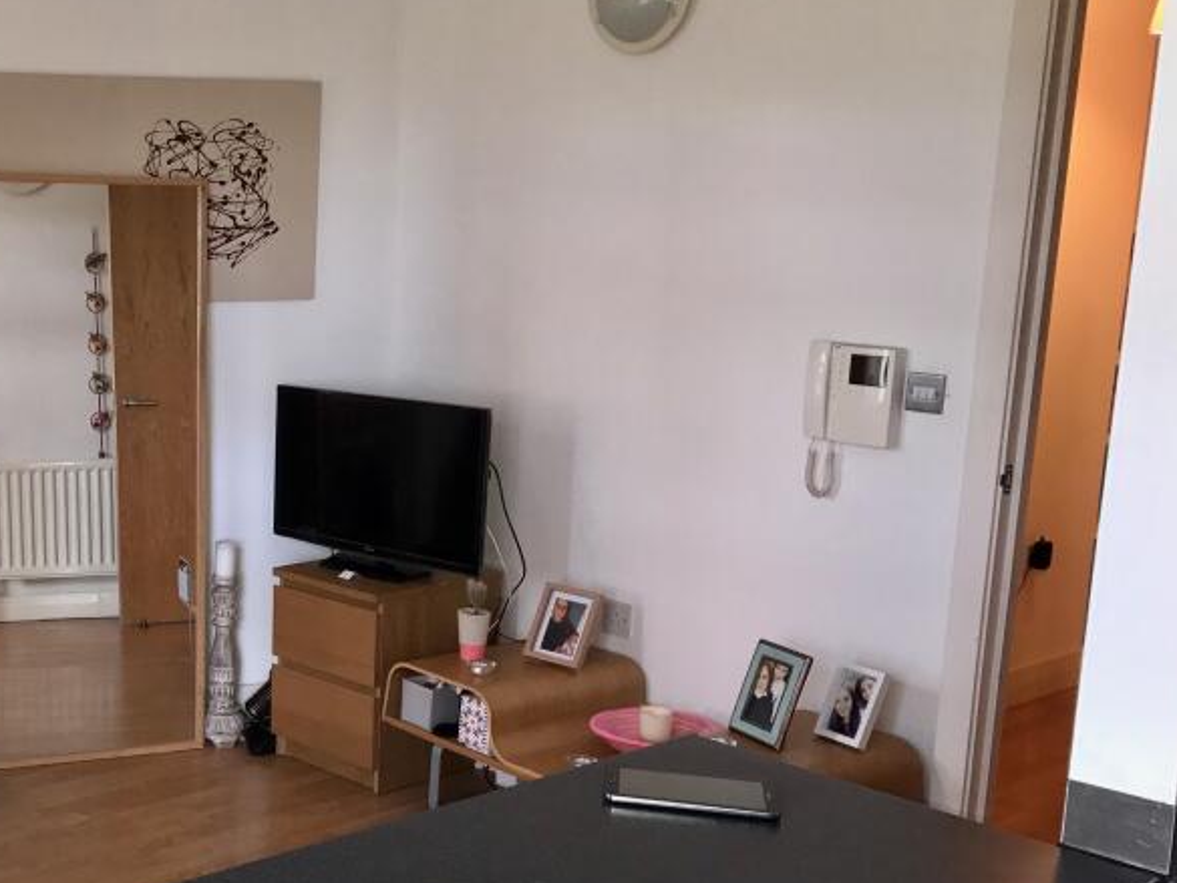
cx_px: 165
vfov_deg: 29.6
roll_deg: -0.3
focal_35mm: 49
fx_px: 1666
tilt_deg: -10.9
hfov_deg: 36.9
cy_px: 523
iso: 50
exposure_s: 1/33
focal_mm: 3.99
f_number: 1.8
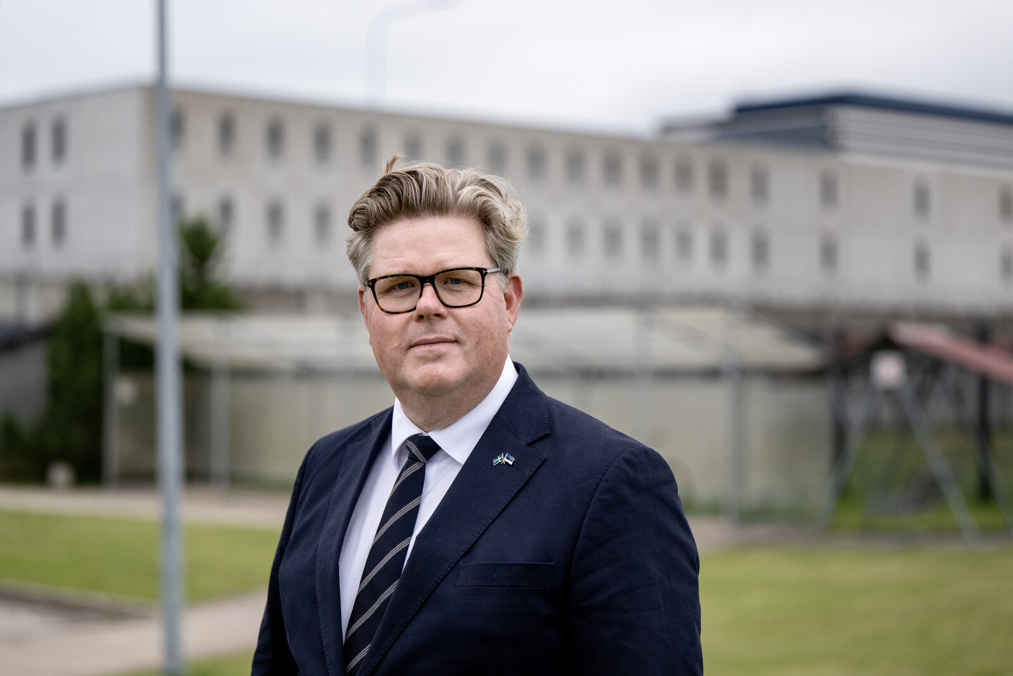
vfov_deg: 16.1
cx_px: 506
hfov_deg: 23.9
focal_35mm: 85
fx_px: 2392
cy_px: 338
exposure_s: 1/6400
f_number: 2.8
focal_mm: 85
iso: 1600
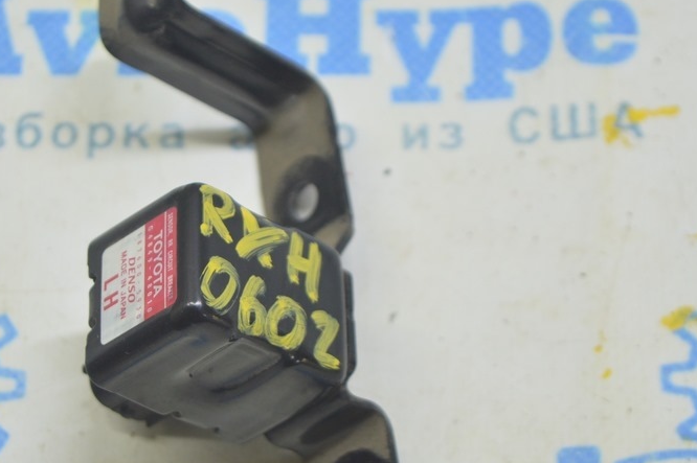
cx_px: 189
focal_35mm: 120
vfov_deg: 11.4
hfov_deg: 17.0
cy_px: 259
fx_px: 2322
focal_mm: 52
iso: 400
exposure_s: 1/20
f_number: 5.6
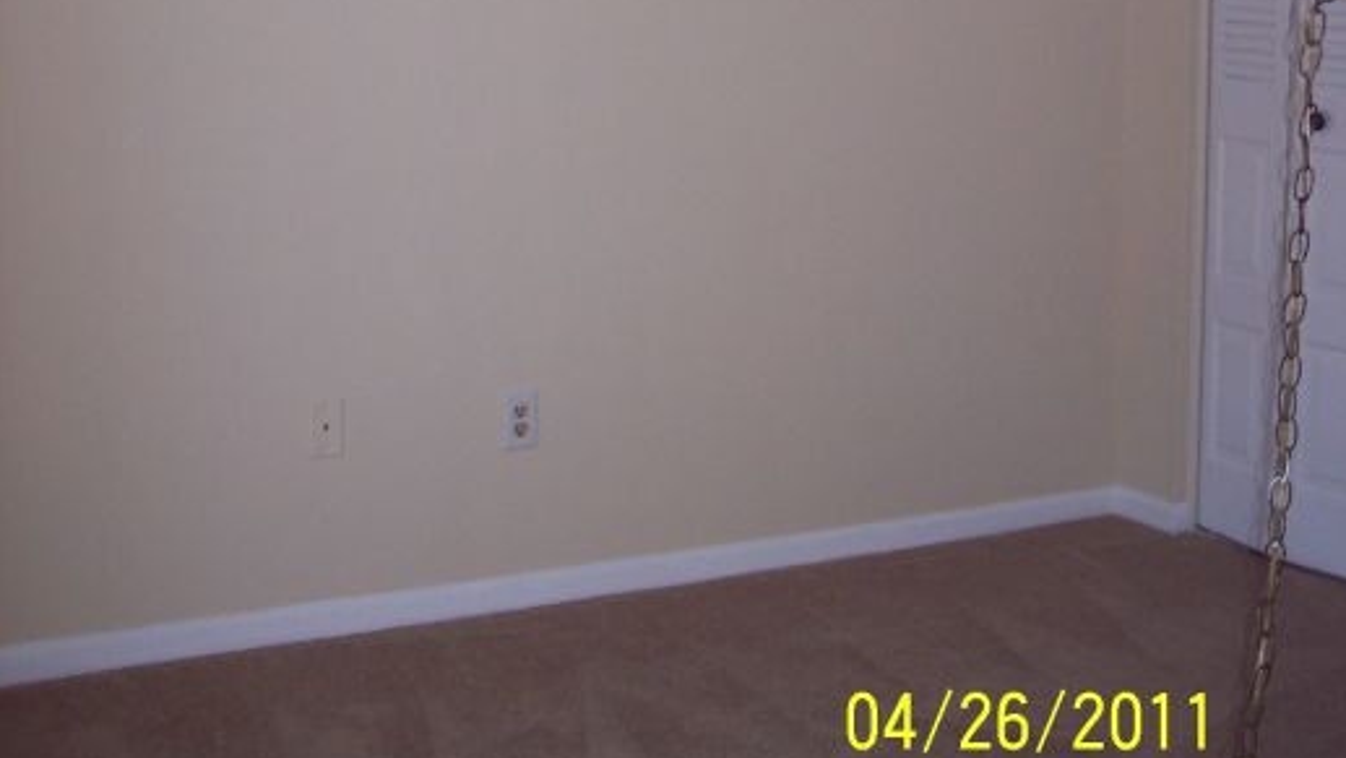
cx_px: 681
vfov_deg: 20.5
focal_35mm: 56
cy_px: -65
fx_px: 1999
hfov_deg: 37.2
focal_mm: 8
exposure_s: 1/30
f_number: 2.8
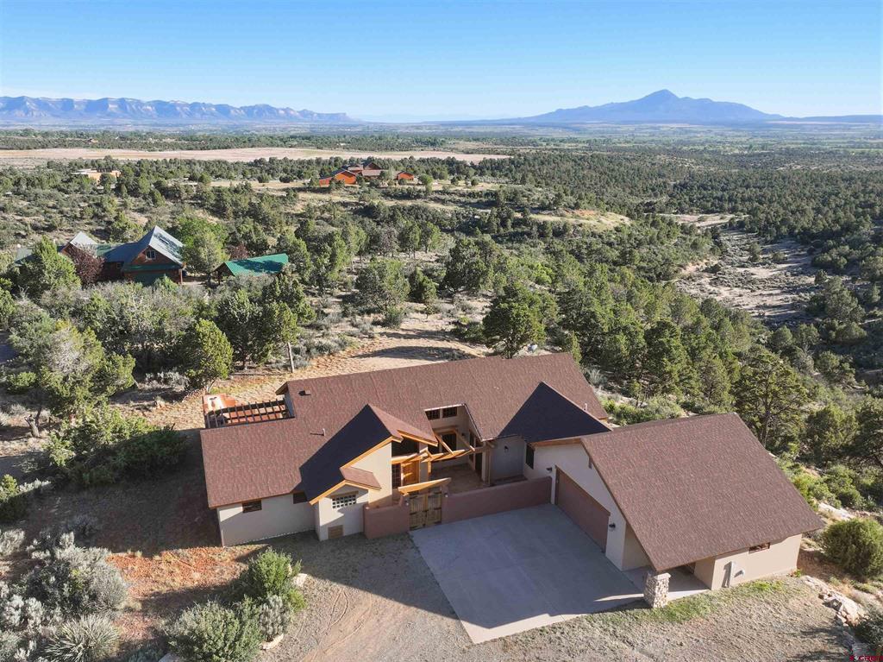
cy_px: 331
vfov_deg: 56.8
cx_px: 442
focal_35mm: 24
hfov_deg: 71.6
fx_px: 612
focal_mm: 12.3
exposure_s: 1/1600
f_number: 2.8
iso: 190
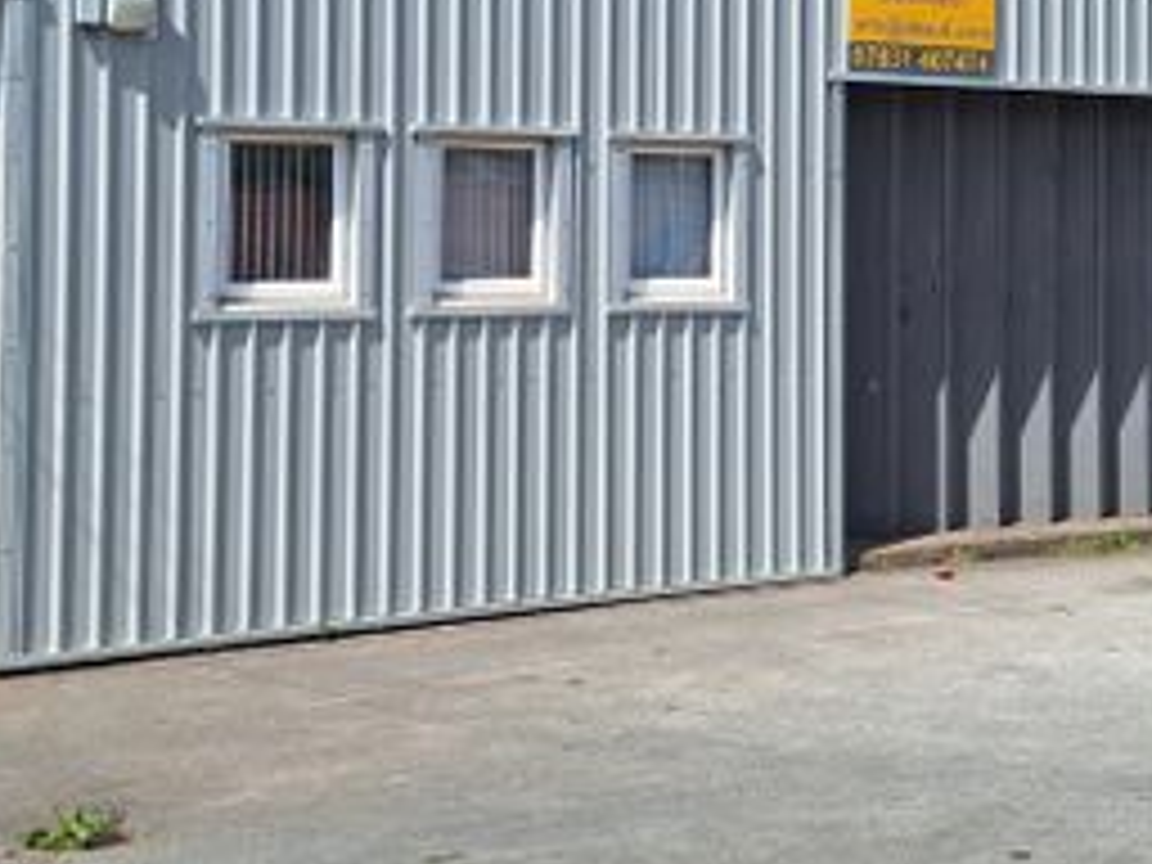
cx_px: 670
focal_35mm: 36
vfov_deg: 38.6
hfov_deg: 51.1
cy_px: 212
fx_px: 1198
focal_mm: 5.54
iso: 40
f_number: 1.8
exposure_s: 1/2695
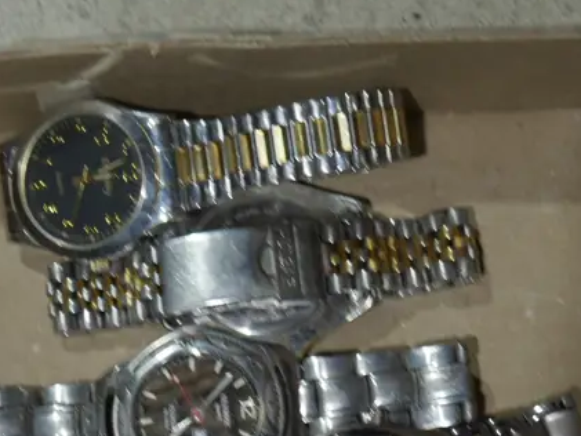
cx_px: 86
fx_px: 2367
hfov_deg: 13.9
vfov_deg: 10.4
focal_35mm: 141
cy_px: 511
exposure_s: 1/60
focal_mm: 29
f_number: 5.4
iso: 320
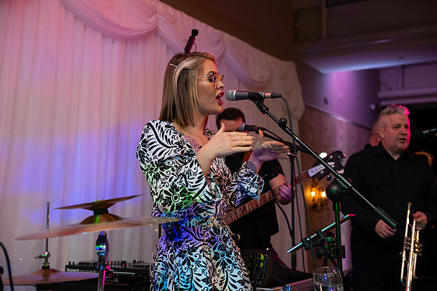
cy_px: 146
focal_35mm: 50
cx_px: 218
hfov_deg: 39.6
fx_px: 607
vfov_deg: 27.0
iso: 1250
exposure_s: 1/160
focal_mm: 50
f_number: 3.5
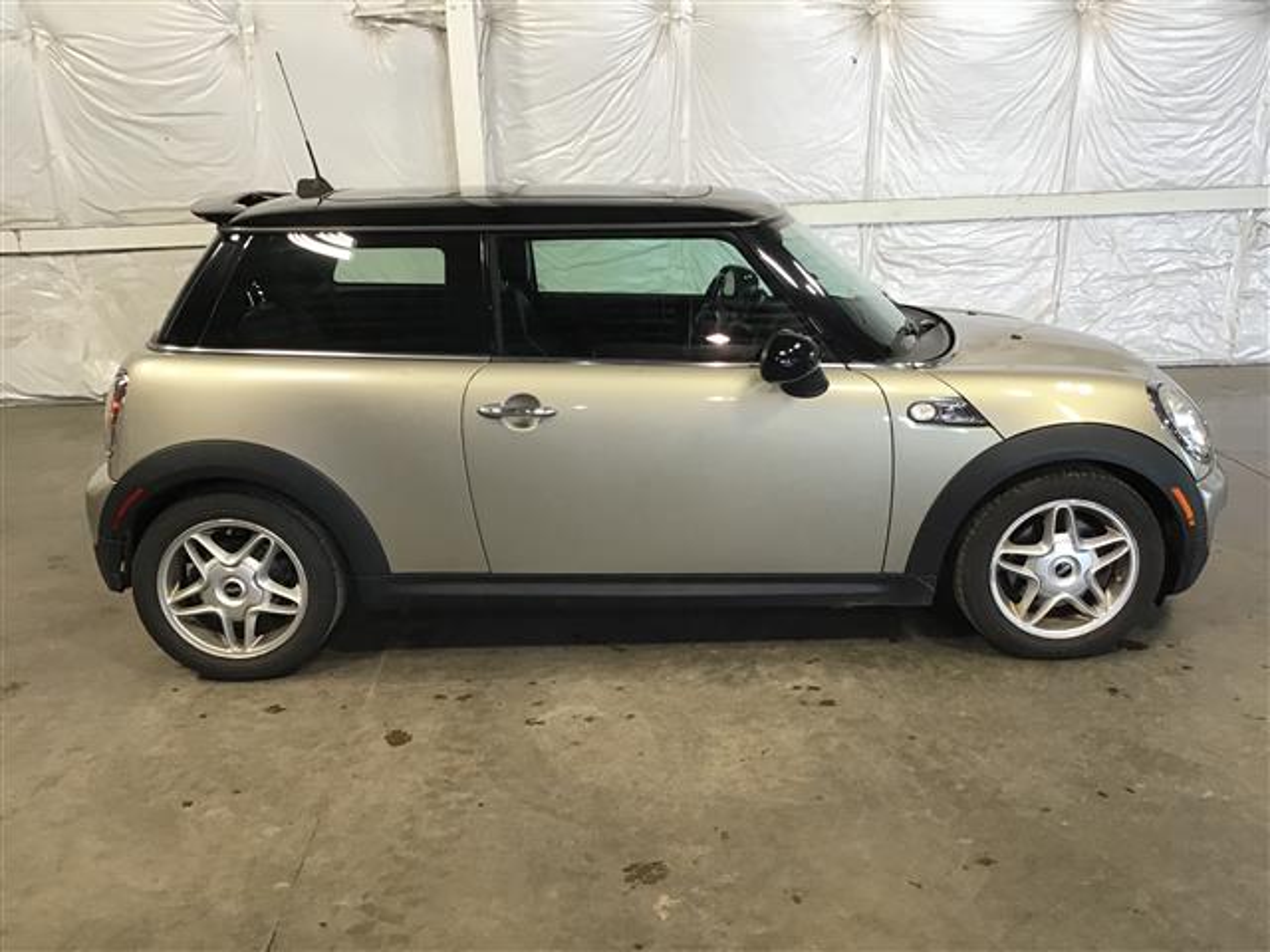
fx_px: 1137
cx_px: 635
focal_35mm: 31
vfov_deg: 45.4
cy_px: 476
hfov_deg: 58.4
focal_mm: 3.3
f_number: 2.4
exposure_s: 1/30
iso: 64
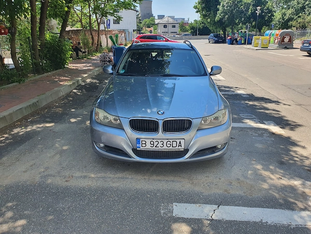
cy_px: 117
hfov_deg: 67.3
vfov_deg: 53.1
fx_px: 234
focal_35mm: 26
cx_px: 156
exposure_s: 1/734
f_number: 2.4
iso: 50
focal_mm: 4.3
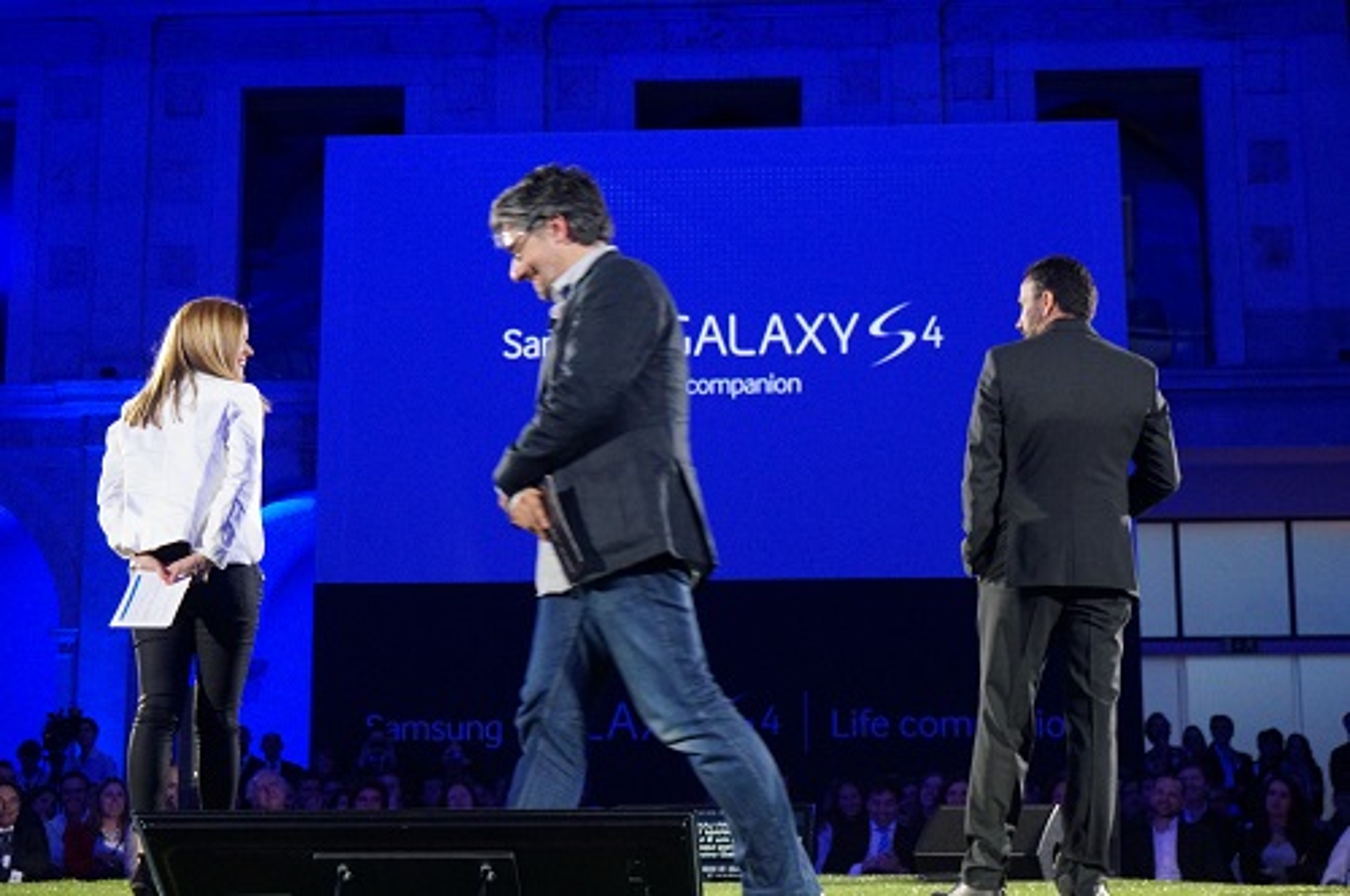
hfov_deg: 36.0
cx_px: 675
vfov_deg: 24.3
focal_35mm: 56
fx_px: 2079
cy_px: 448
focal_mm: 37
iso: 2500
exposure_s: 1/60
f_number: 5.6
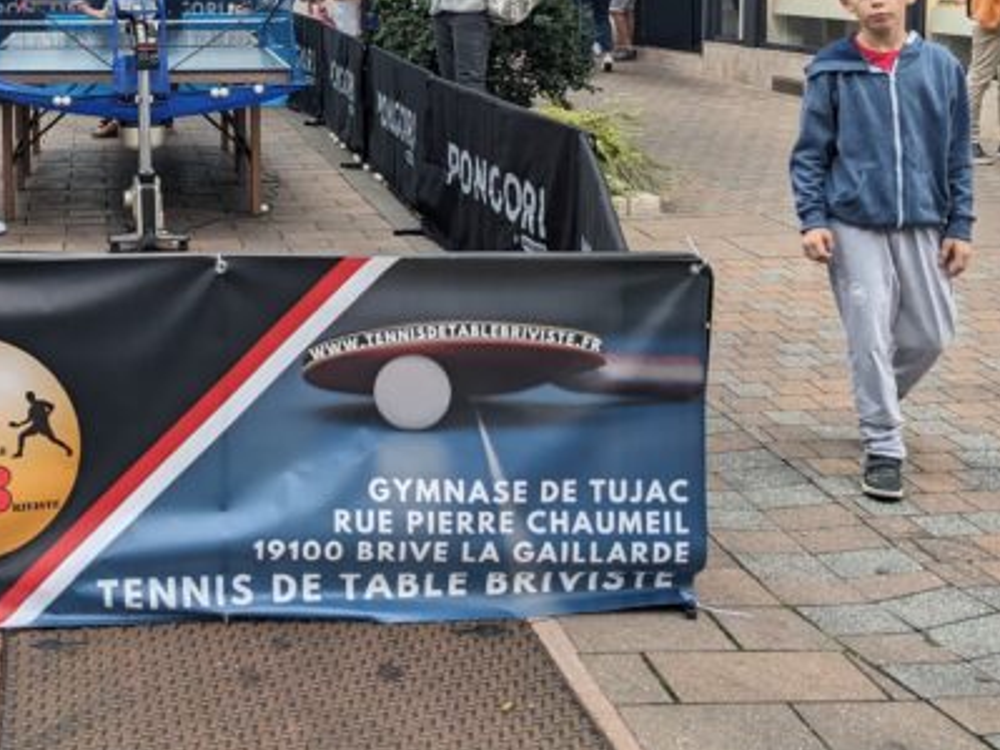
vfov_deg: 27.1
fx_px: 1502
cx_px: 178
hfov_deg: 35.5
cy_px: 90
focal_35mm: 52
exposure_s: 1/1064
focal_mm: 4.38
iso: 51
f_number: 1.73
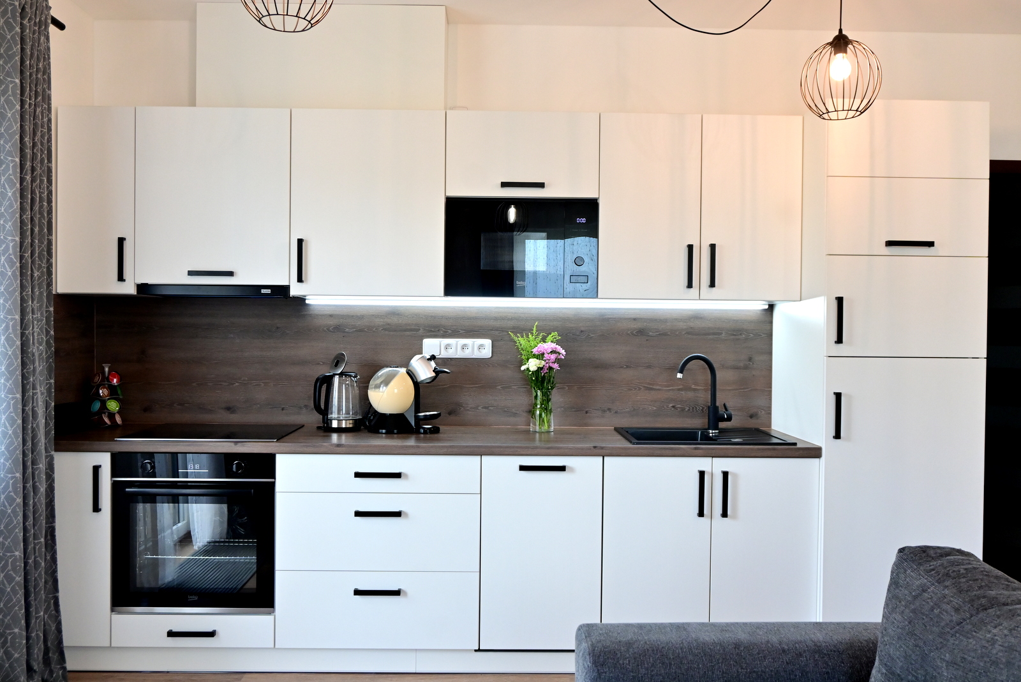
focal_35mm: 30
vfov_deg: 43.6
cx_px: 510
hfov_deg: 61.9
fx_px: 851
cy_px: 341
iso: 640
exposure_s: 1/80
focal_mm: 20
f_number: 5
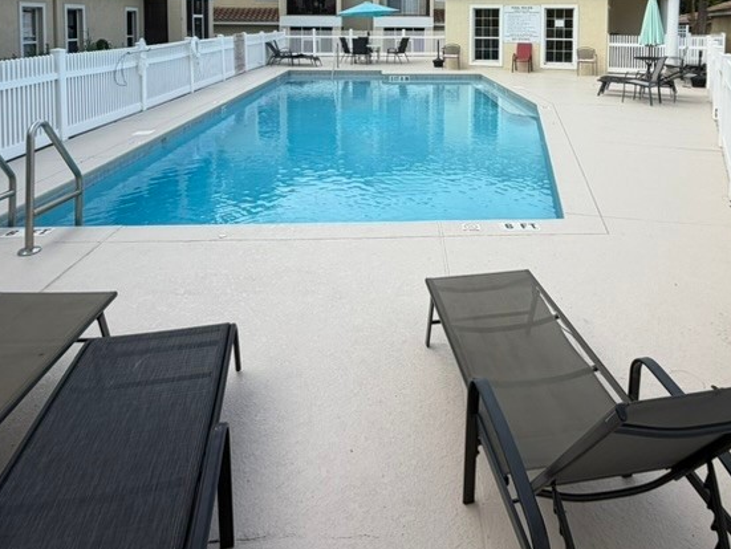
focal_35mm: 26
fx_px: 549
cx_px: 425
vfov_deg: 47.4
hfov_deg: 66.8
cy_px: 49
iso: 40
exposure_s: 1/770
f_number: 2.2
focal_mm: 2.22
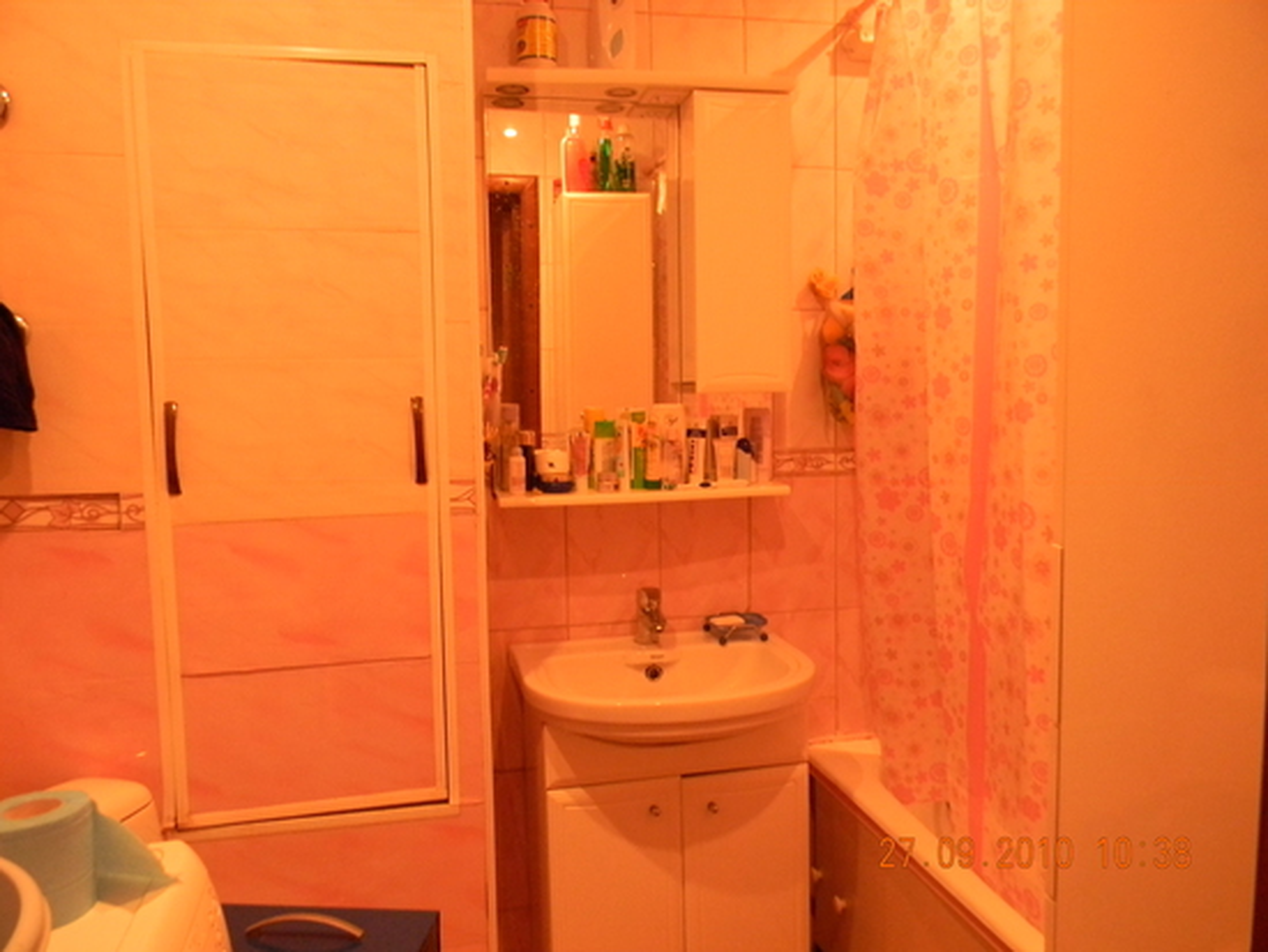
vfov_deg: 49.8
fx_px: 1026
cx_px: 634
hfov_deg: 63.4
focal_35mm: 28
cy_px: 476
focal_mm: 5
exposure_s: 1/26.7
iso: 400
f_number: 3.5
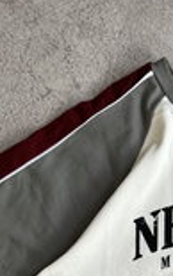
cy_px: 350
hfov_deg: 13.4
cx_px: 214
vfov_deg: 20.2
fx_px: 716
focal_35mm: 95
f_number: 1.6
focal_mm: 5.1
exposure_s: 1/213
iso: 40
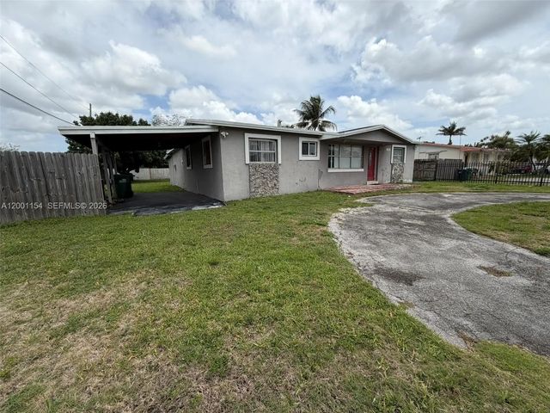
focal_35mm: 14
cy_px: 206
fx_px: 222
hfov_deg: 102.1
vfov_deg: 85.7
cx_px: 275
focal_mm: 2.22
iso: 20
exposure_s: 1/1087
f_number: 2.2
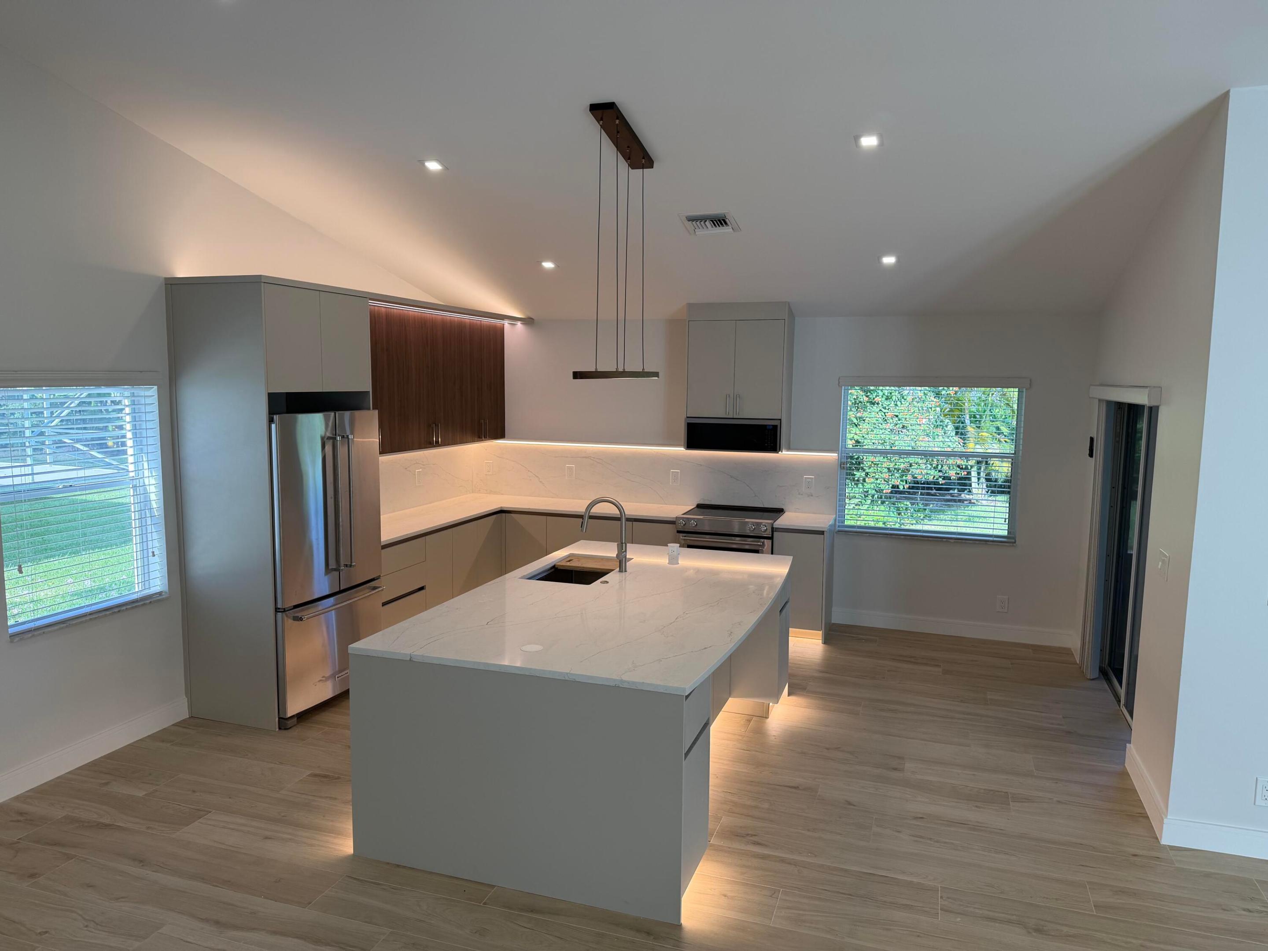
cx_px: 634
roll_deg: -0.4
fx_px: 879
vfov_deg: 56.8
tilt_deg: -7.6
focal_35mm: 24
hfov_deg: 71.6
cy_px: 476
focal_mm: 6.76
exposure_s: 1/154
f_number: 1.78
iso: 64
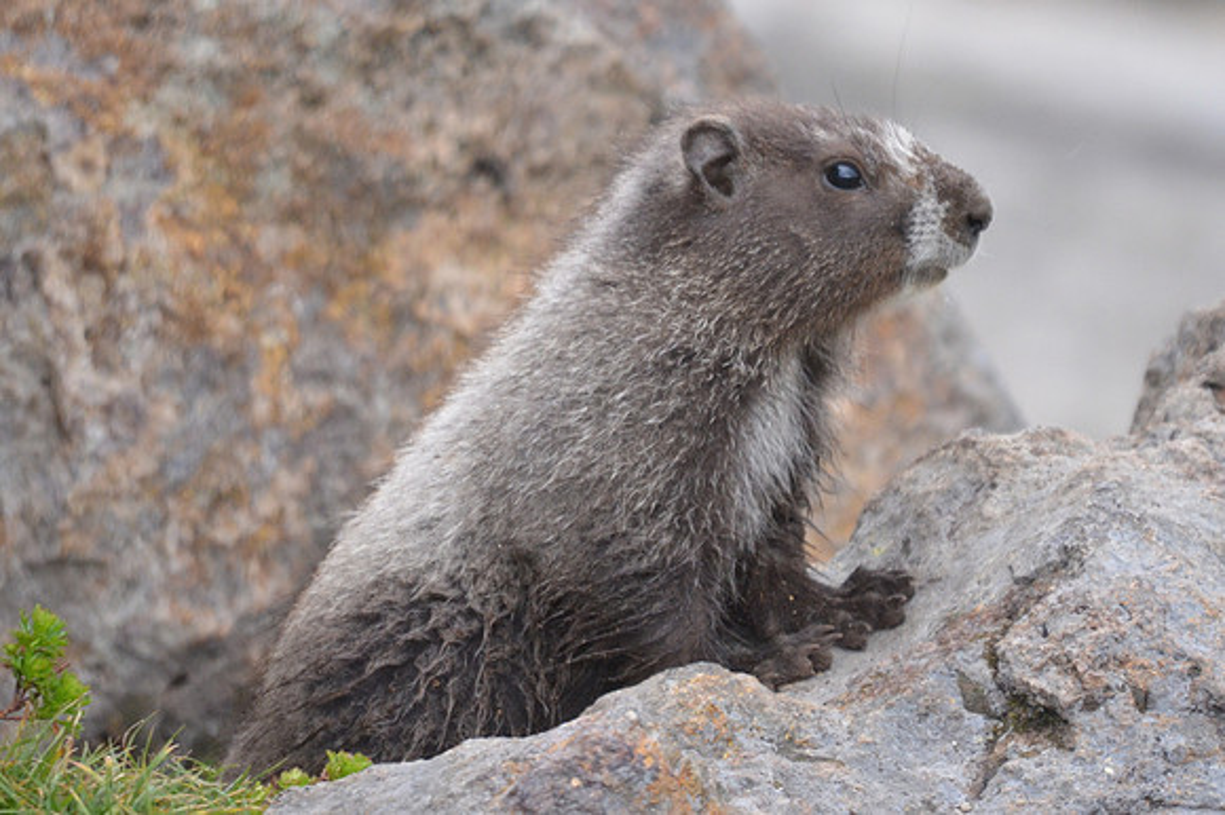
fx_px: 15303
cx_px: 612
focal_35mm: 450
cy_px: 408
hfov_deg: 4.6
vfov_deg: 3.1
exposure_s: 1/500
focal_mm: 300
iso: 1400
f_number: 5.6
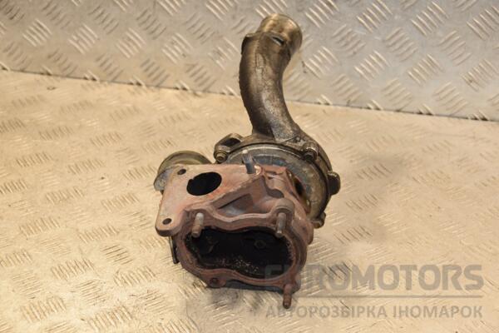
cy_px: 166
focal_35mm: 75
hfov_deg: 27.0
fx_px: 1040
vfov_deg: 18.2
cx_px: 250
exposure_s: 1/160
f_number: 5
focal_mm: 50
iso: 800
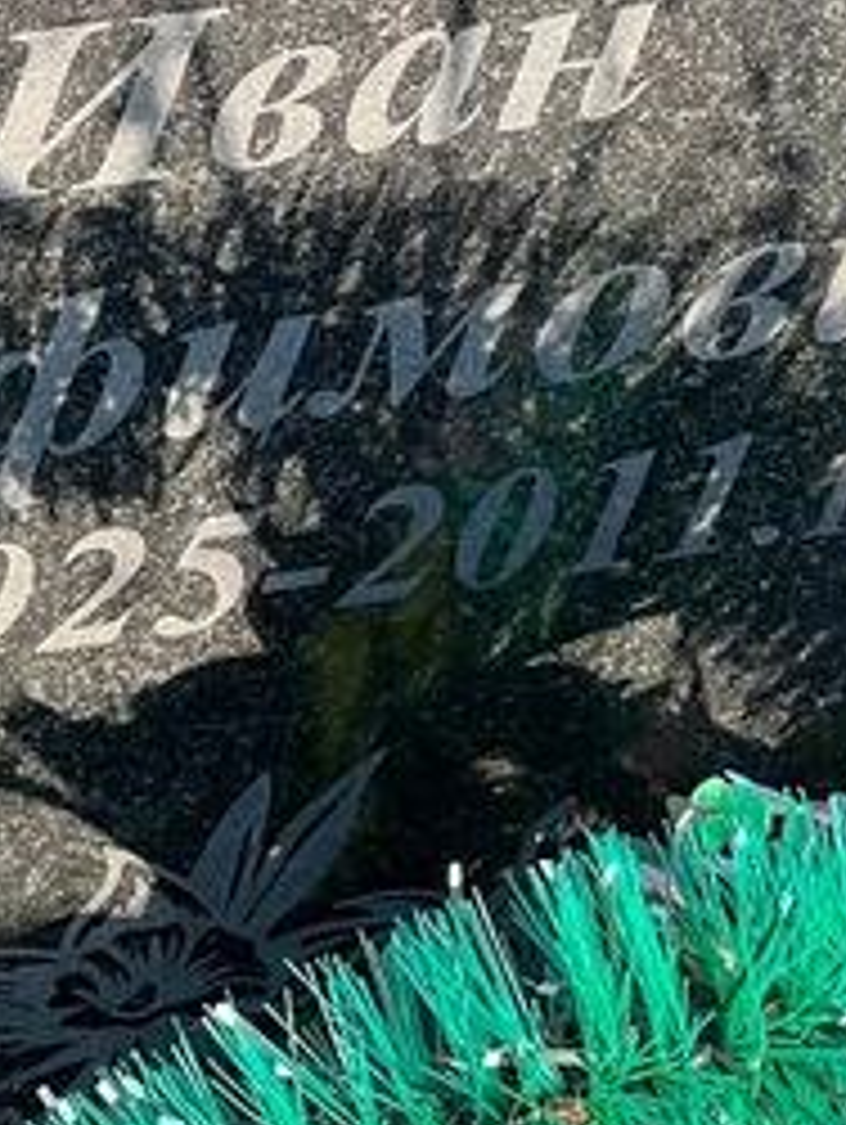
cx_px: 333
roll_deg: -3.3
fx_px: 8003
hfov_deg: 6.1
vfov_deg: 8.0
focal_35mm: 246
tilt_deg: -35.2
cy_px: 112
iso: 32
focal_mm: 9
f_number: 2.8
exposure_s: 1/99
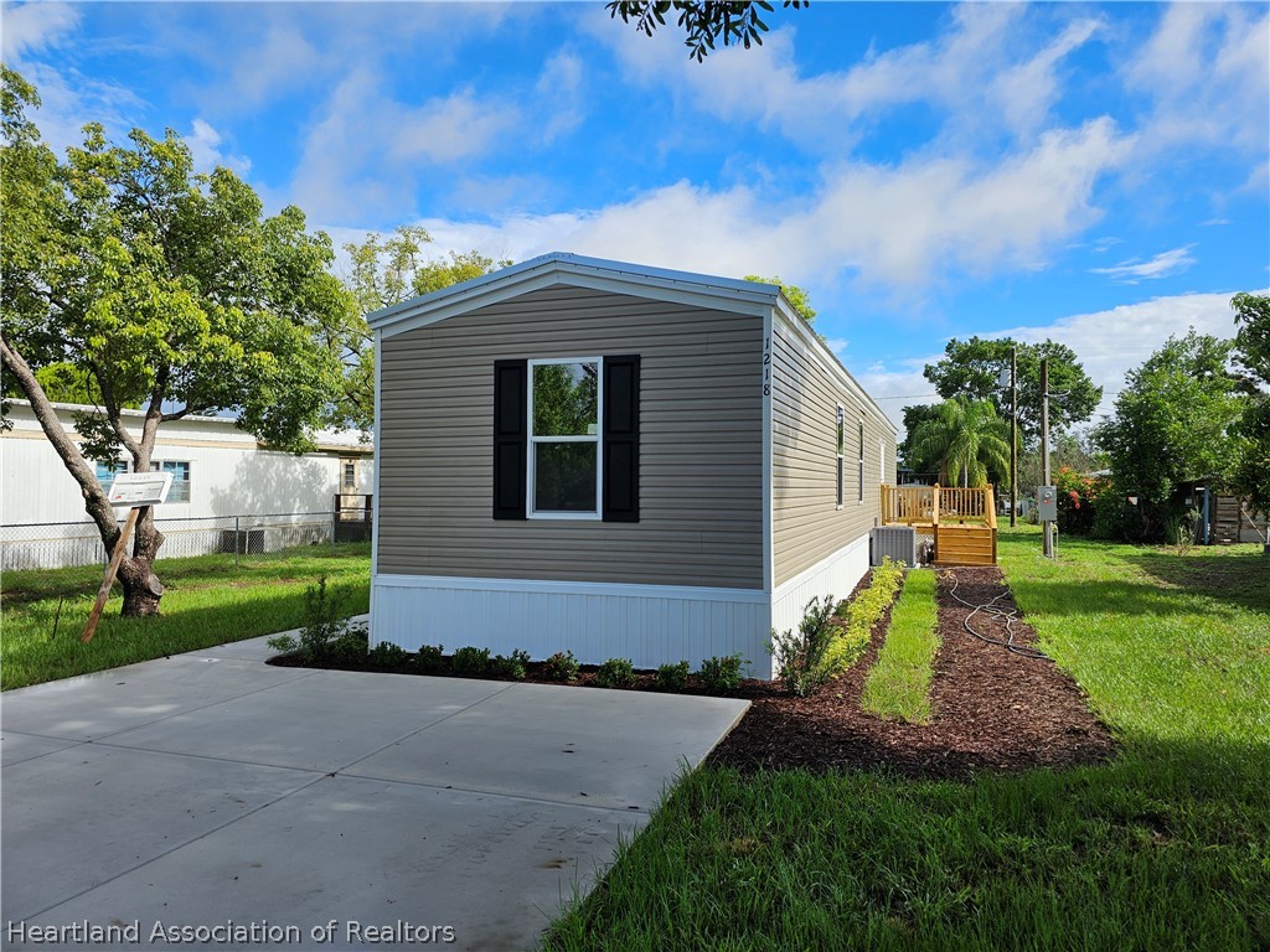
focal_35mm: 23
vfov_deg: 58.9
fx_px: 844
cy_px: 476
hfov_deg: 73.9
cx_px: 635
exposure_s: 1/659
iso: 10
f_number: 1.7
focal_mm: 6.3
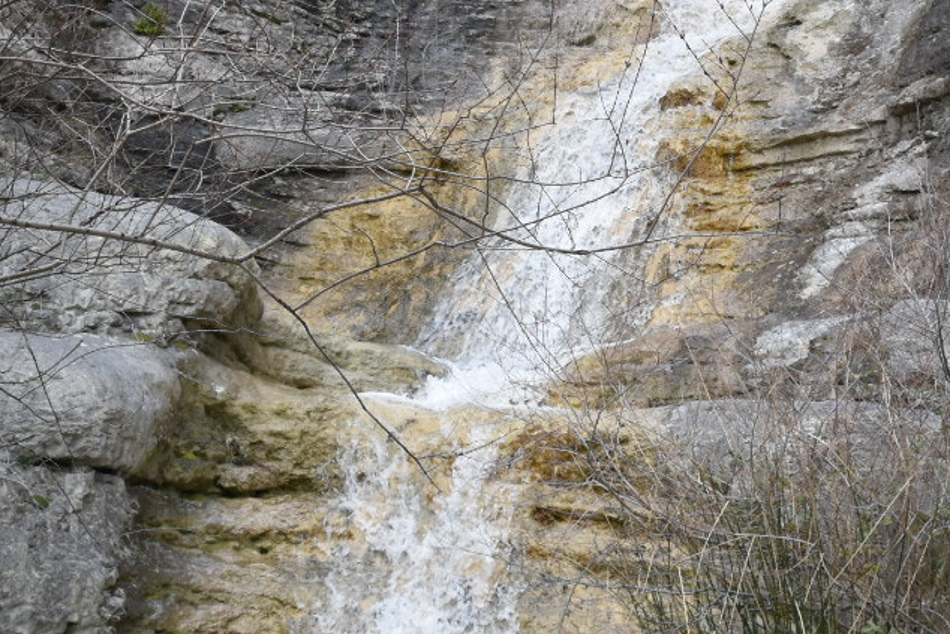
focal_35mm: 69
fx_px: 1821
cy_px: 145
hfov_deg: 29.1
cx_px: 584
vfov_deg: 19.6
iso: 500
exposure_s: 1/400
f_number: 5.6
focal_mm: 18
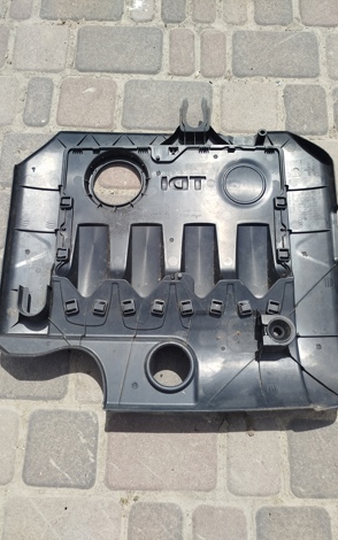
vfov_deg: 70.4
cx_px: 172
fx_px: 383
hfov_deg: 47.6
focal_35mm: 26
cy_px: 269
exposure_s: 1/693
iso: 50
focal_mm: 5.31
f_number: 1.7
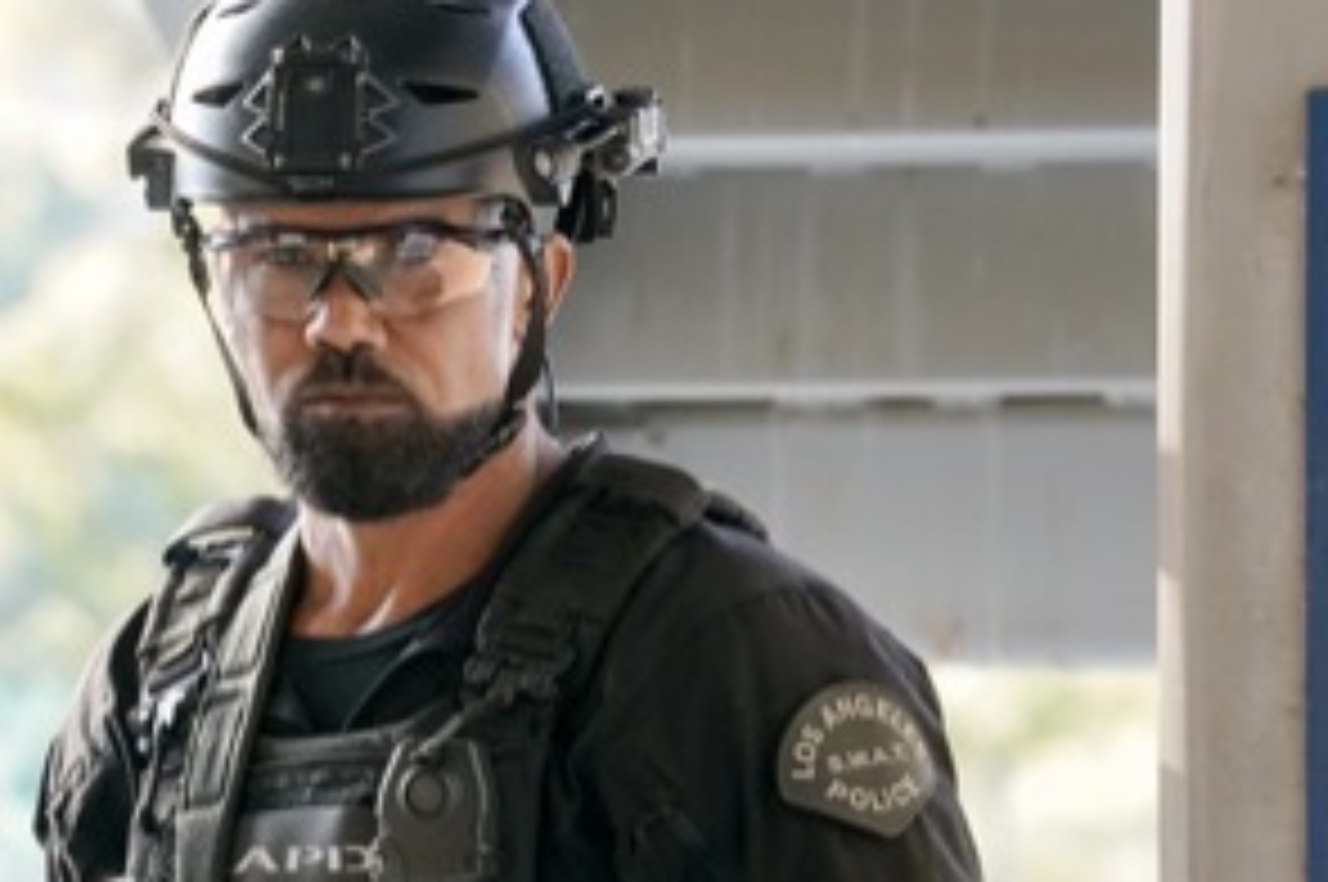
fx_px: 12123
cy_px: 596
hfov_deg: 6.3
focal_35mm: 329
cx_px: 549
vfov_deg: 4.2
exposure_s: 1/250
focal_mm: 194
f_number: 8
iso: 3200
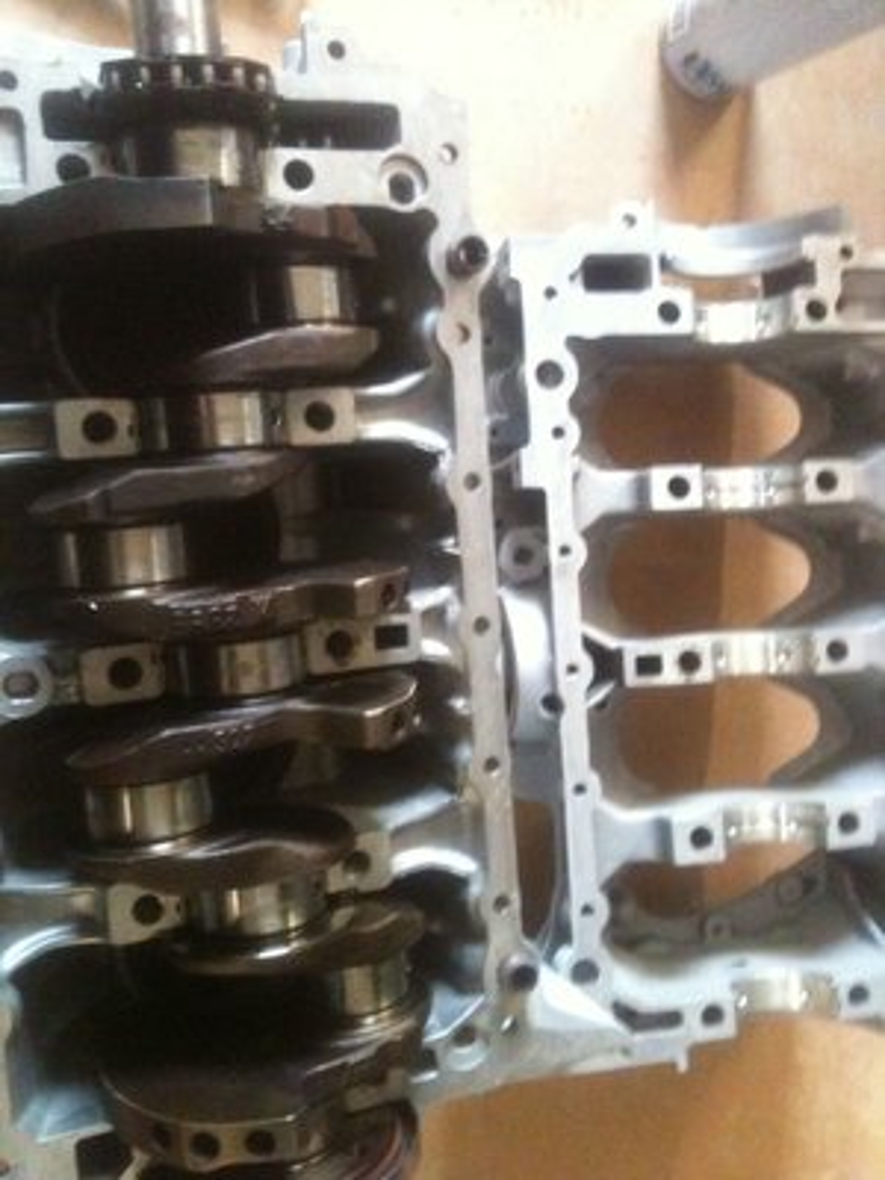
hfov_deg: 40.7
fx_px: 1193
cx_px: 442
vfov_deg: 52.6
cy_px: 590
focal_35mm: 35
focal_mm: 3.85
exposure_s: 1/10
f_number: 2.8
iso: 500
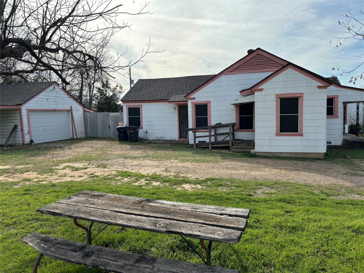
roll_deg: +1.1
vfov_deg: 53.1
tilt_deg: -5.1
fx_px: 273
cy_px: 136
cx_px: 182
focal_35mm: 26
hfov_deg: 67.3
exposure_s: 1/3311
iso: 50
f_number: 1.6
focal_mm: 5.96
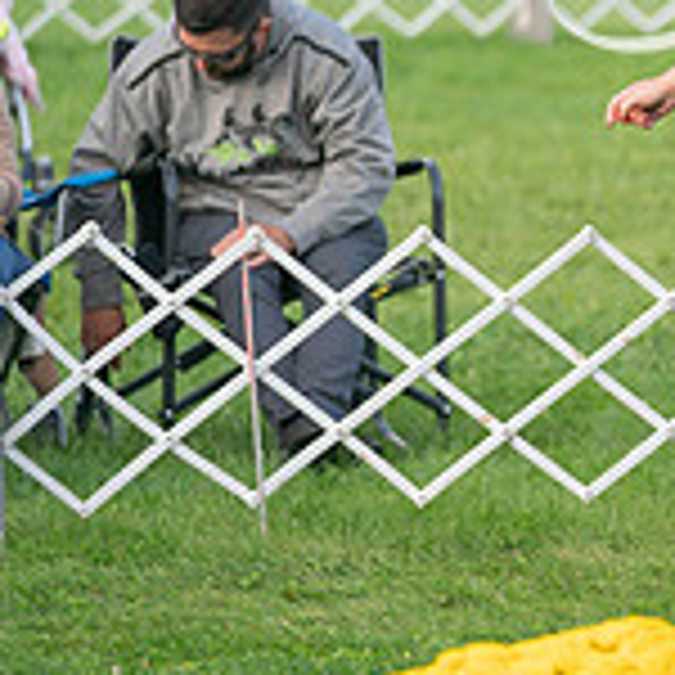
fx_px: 9641
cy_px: 117
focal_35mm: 437
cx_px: 1089
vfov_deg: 4.0
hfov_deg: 4.0
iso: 400
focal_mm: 133
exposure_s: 1/1600
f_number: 2.8
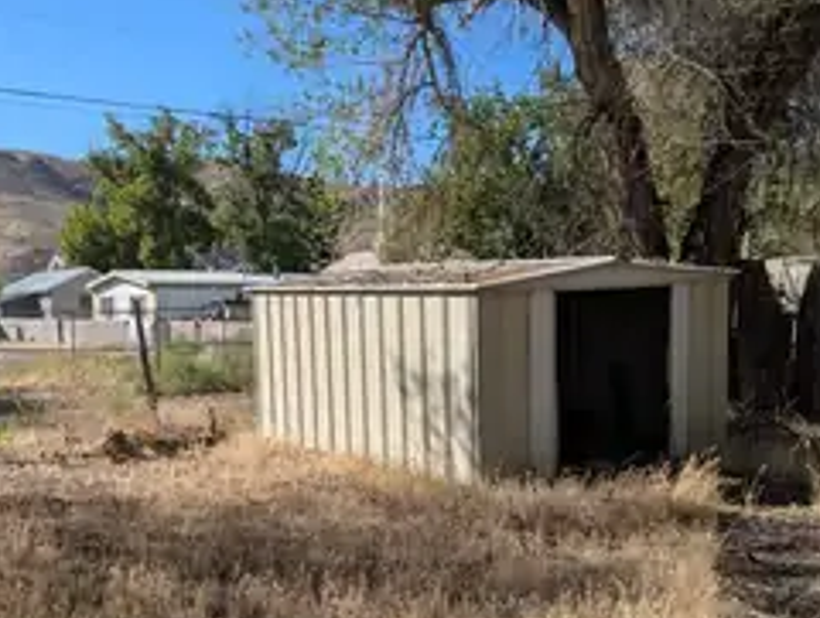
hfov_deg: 46.5
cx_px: 335
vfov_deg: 35.9
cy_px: 391
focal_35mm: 40
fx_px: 949
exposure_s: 1/907
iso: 20
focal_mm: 6.9
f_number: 1.68
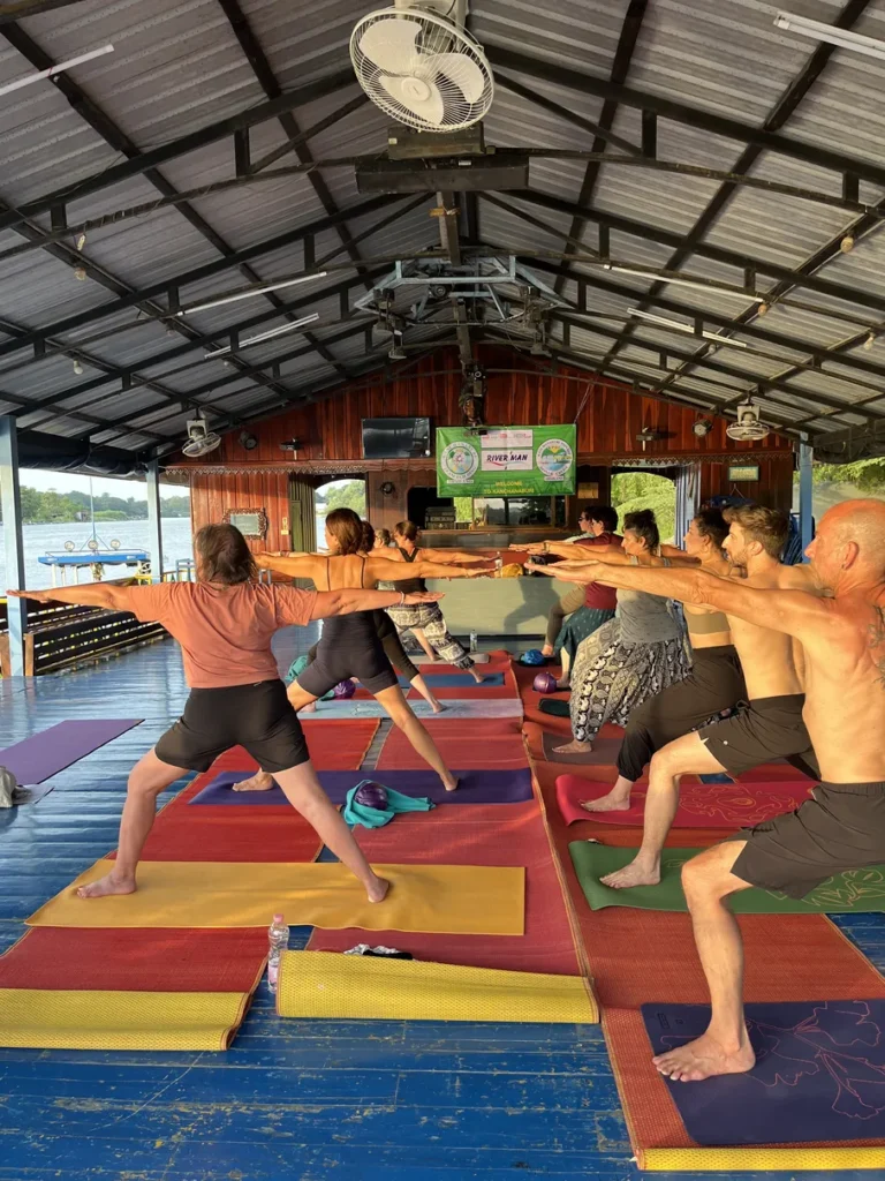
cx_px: 442
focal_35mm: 26
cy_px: 590
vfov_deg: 67.3
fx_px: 886
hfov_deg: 53.1
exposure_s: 1/122
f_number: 1.6
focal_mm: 5.1
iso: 80
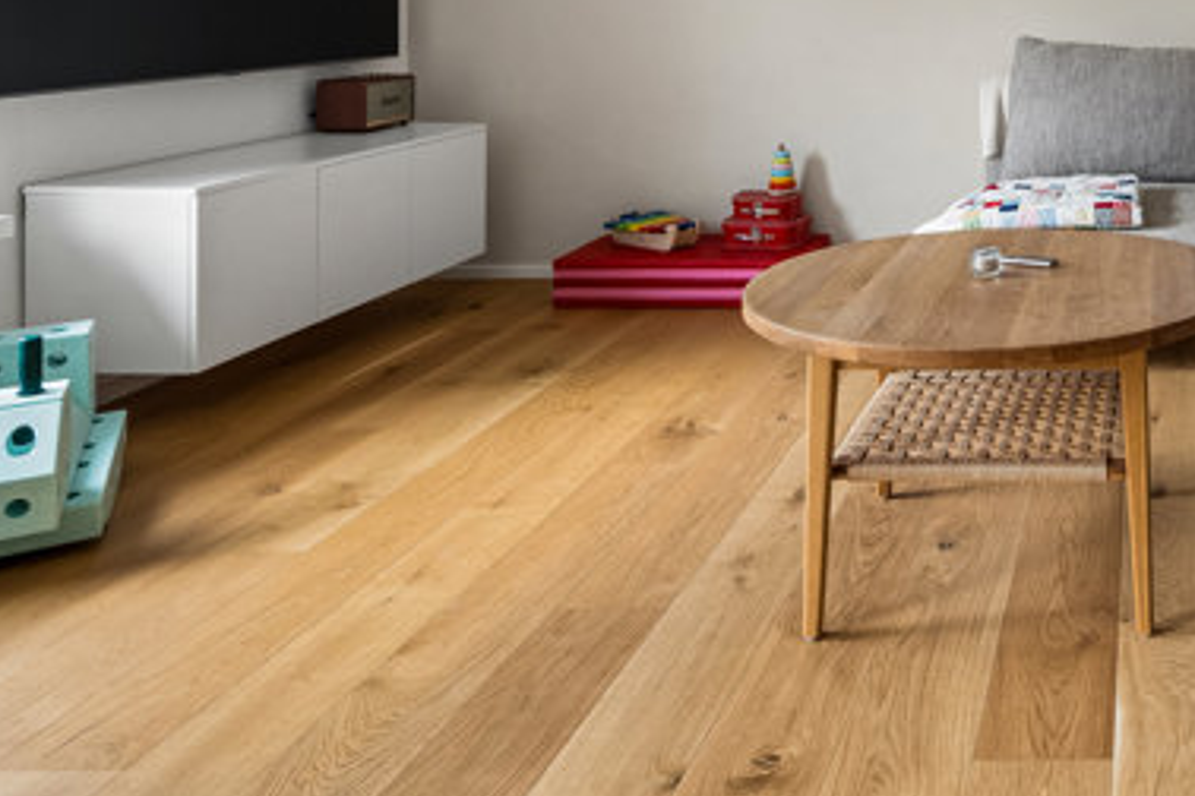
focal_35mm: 36
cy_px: -30
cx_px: 1151
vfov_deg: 33.2
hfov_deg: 46.0
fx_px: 1195
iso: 400
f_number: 7.1
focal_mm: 17
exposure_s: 1/40
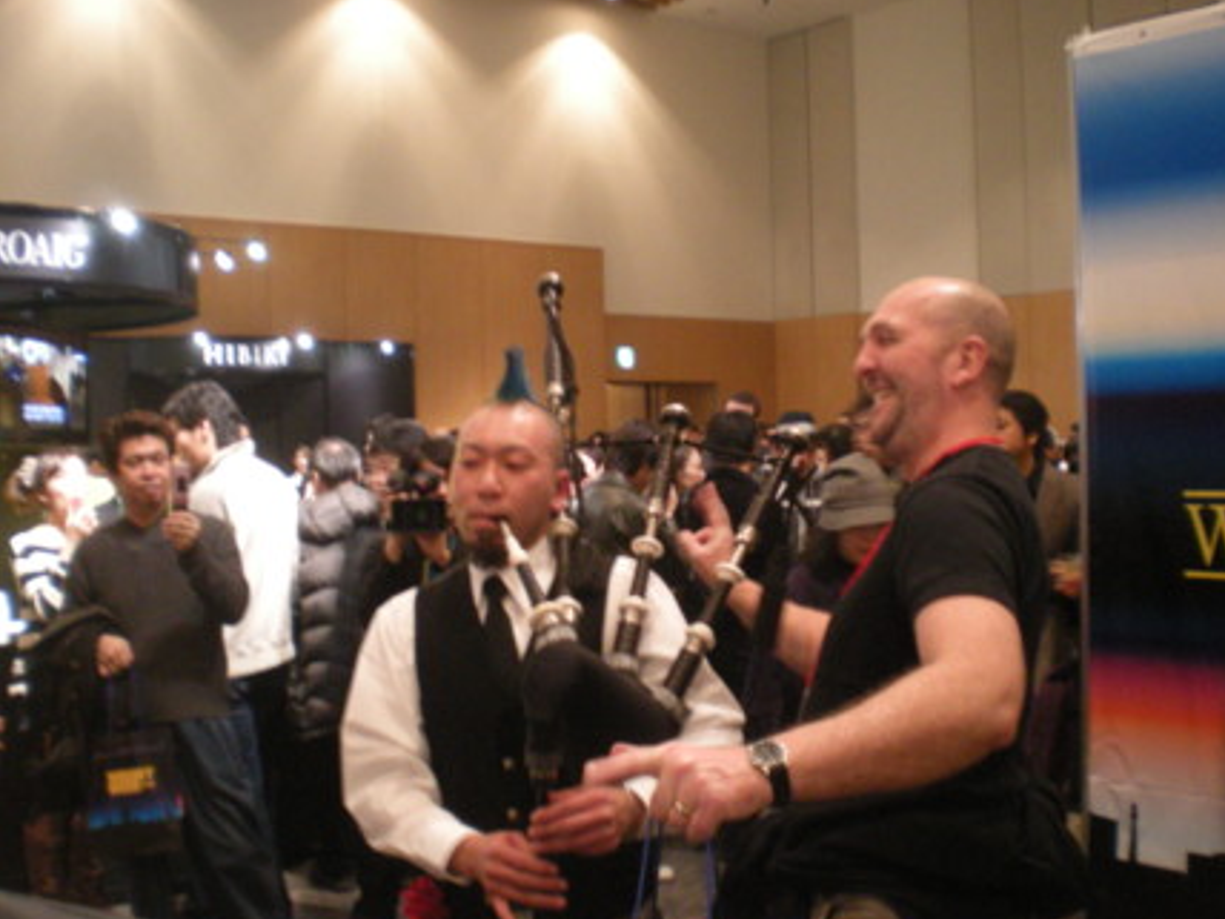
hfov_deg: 46.8
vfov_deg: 36.0
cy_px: 461
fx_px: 1416
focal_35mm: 40
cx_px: 641
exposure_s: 1/14.6
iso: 400
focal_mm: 6.3
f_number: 3.1
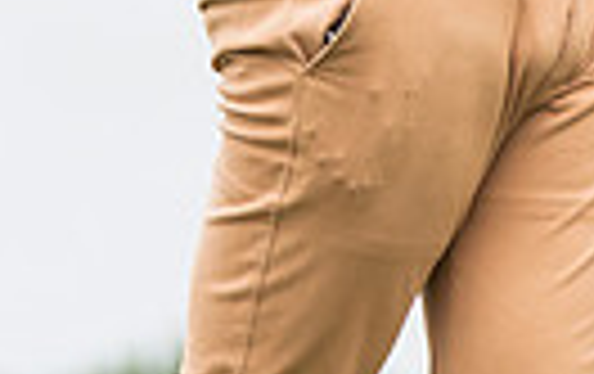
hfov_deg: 1.6
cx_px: 436
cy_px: -484
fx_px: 21729
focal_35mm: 1340
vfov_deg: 1.0
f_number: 5.6
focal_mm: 200
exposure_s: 1/1600
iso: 1000
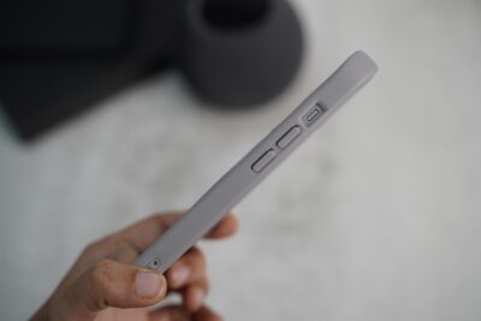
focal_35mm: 72
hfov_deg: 28.1
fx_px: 962
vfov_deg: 18.9
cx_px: 240
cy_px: 160
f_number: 4
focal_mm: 72
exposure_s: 1/80
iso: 800
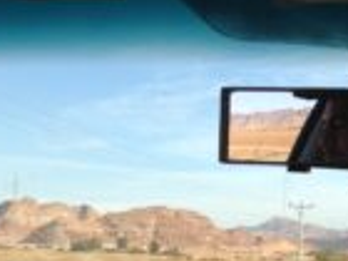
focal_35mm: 94
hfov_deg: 19.6
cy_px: 246
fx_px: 945
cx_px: 425
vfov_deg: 15.5
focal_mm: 4.12
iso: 50
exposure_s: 1/1063
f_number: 2.4
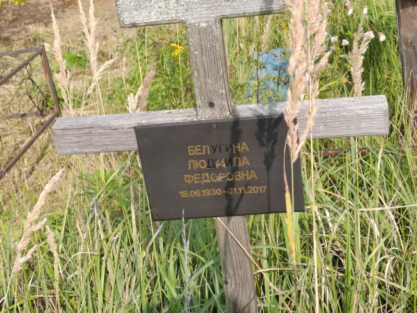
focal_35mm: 66
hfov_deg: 29.4
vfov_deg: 22.3
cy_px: 156
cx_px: 208
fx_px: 795
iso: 100
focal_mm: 5.52
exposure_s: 1/560
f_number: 1.9
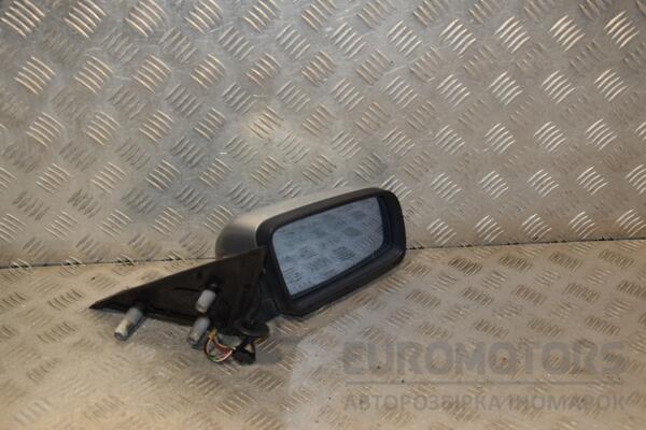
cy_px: 215
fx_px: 861
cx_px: 323
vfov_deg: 28.1
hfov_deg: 41.1
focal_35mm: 48
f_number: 6.3
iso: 800
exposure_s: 1/200
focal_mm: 32
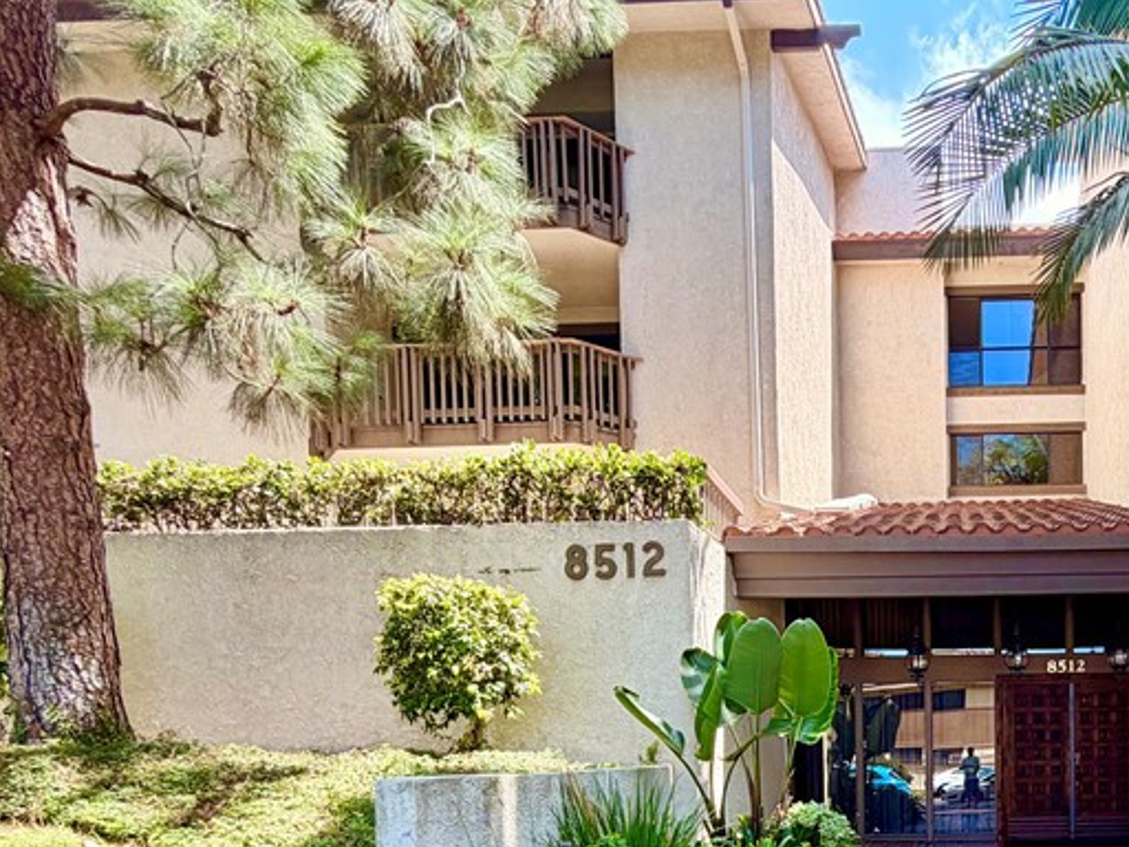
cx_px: 953
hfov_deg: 57.1
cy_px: 794
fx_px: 913
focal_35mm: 28
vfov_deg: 44.3
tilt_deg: -0.7
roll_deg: +0.9
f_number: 2.2
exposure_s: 1/268
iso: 50
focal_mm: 2.22
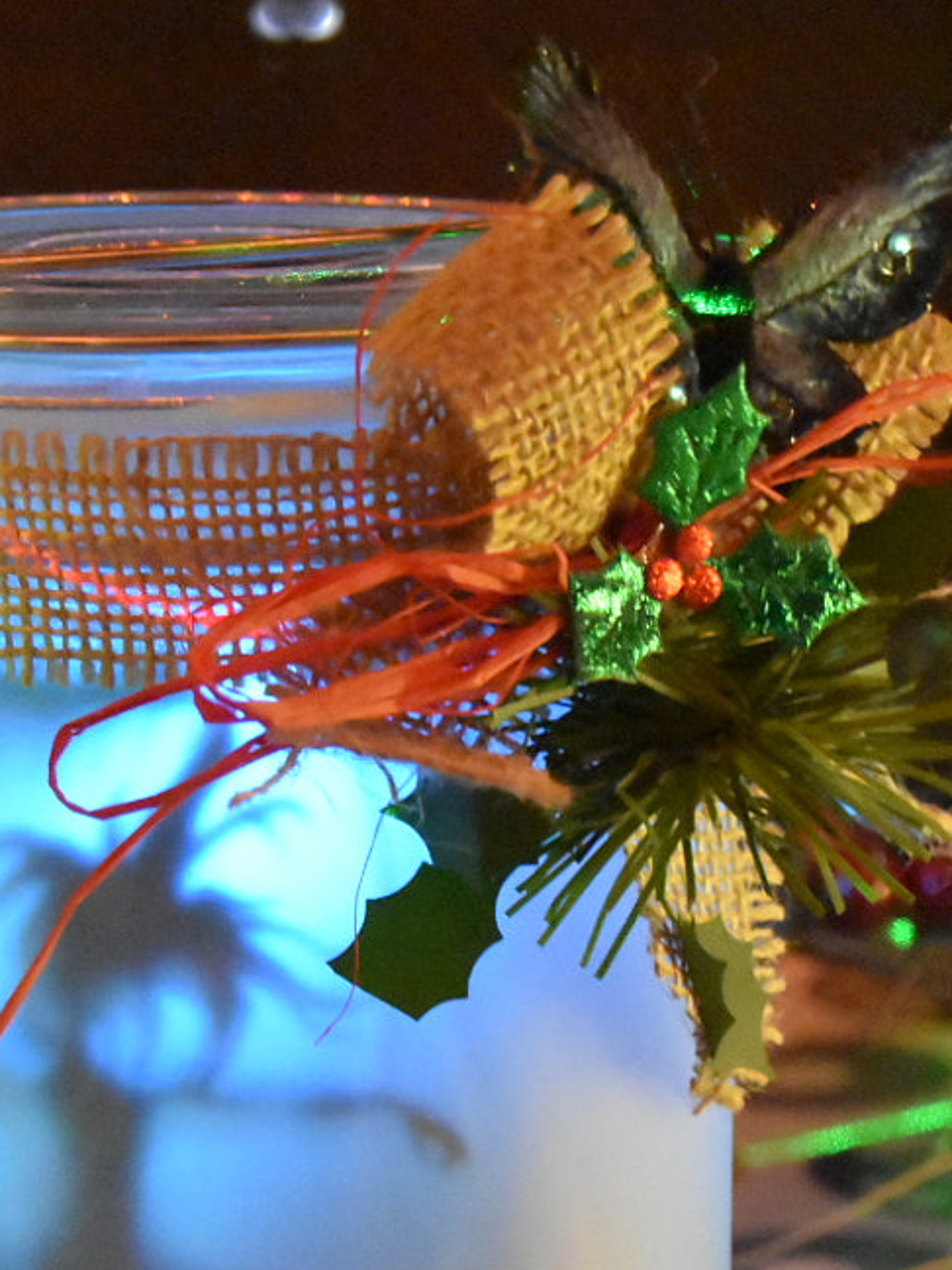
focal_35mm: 178
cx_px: 174
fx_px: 6527
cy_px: 1016
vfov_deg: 11.1
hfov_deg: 8.3
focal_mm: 50
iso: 12800
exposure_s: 1/15
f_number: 5.6
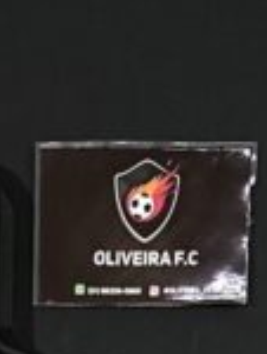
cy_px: 1048
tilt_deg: -8.8
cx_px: -7
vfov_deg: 9.1
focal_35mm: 177
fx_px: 1815
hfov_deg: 8.4
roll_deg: +0.2
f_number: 1.8
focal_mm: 4.25
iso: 80
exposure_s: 1/60
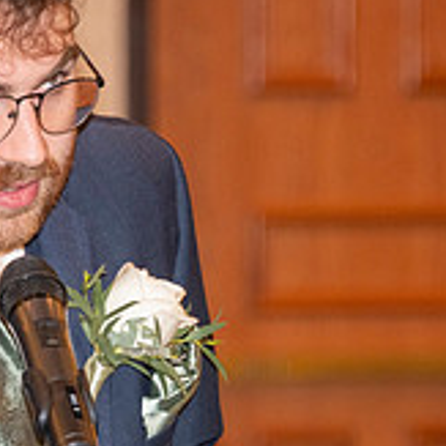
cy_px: 297
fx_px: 9256
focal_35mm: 635
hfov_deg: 2.8
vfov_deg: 2.8
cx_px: 74
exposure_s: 1/60
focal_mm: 210
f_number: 5.6
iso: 2000
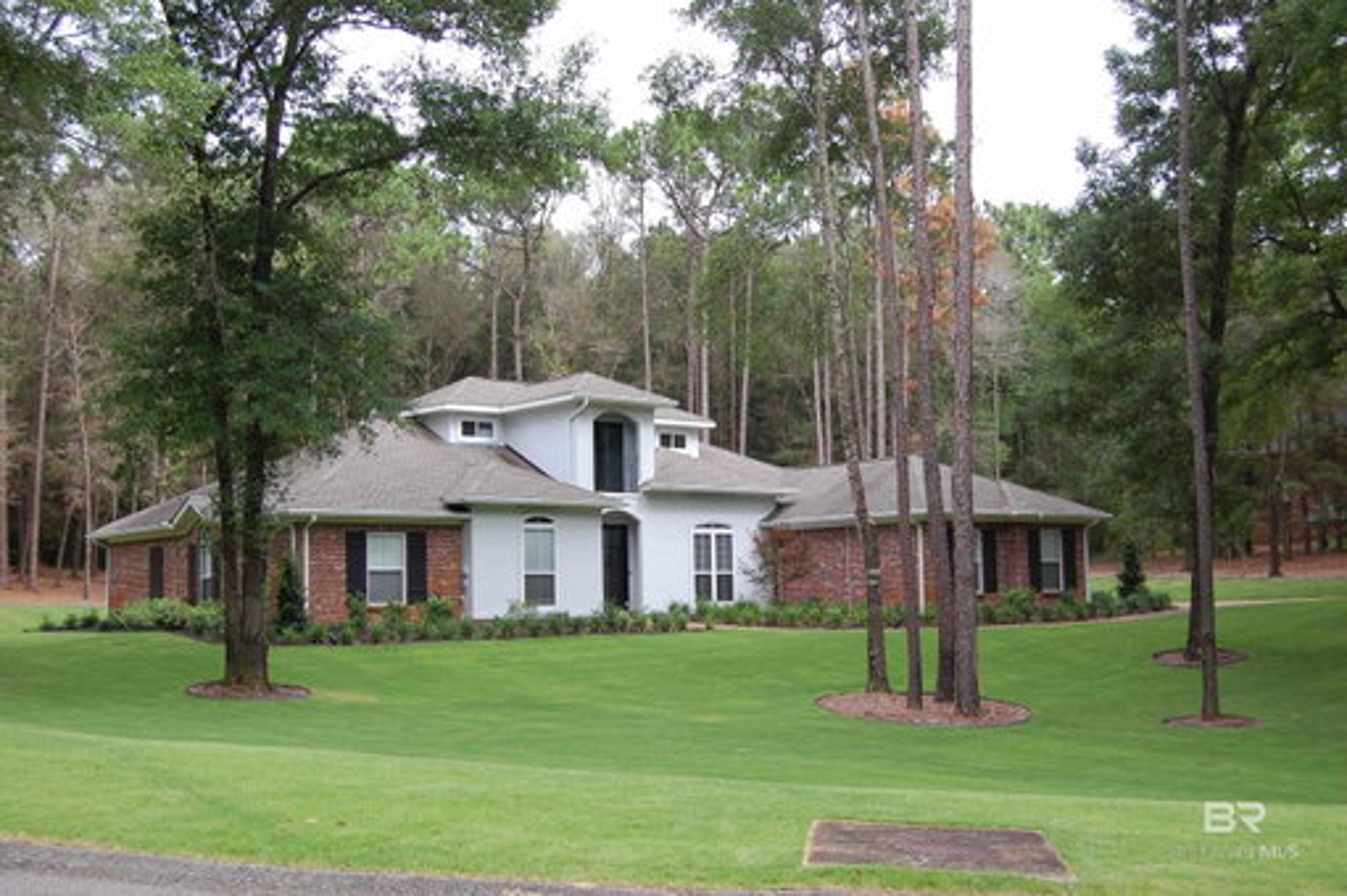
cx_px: 674
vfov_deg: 31.9
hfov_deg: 46.4
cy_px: 448
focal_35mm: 42
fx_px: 1570
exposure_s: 1/160
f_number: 6.3
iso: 200
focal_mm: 28
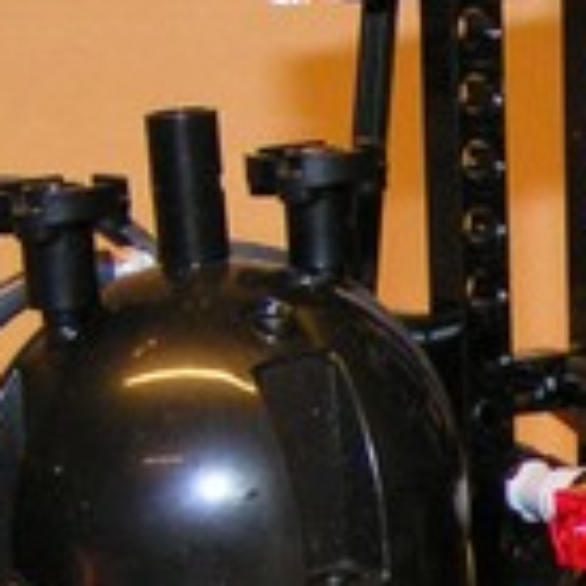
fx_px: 2988
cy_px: 637
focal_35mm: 156
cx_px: 1049
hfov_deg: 10.5
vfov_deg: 11.1
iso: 200
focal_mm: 5.8
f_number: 2.8
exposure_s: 1/40
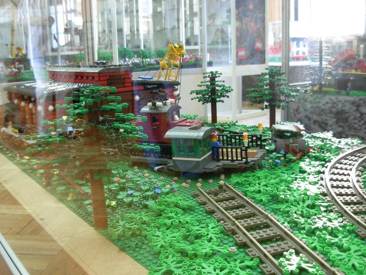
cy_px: 138
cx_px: 183
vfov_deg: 37.7
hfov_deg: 49.0
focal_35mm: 38
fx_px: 402
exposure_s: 1/5.3
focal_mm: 6.3
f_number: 2.9
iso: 79
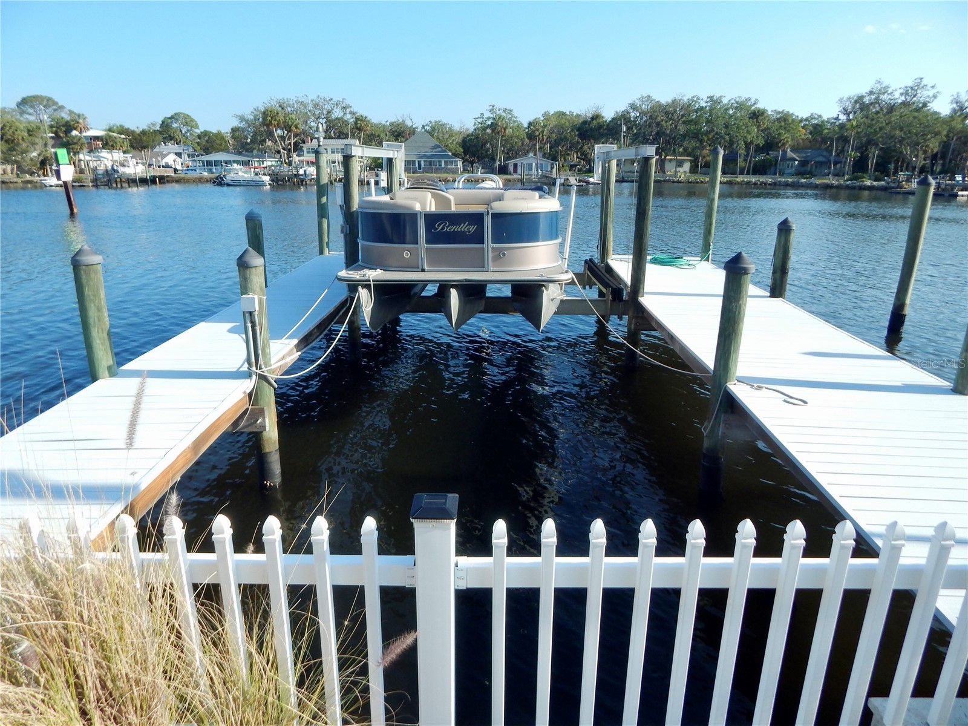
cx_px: 484
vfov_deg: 61.1
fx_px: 615
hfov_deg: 76.4
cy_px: 363
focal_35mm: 22
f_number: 3
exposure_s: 1/1500
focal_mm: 4
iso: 125
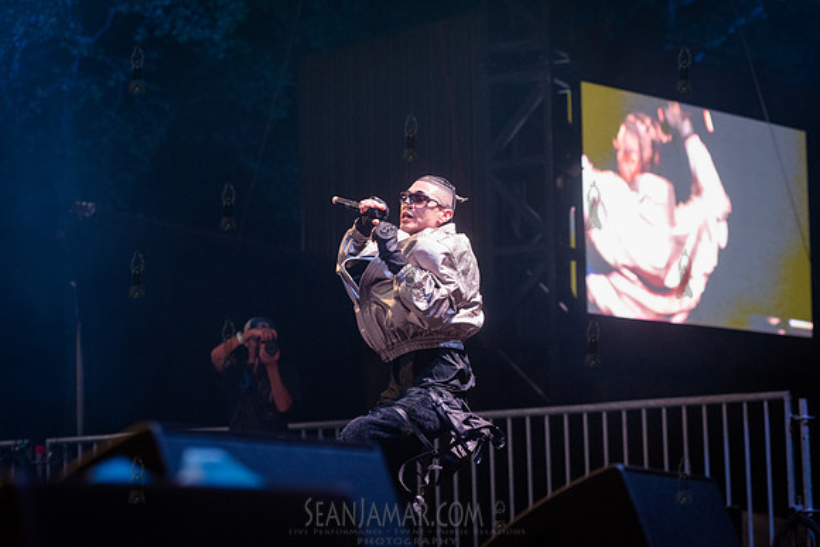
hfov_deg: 22.1
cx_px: 410
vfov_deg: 14.9
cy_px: 274
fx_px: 2096
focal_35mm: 92
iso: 5000
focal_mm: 92
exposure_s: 1/400
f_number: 4
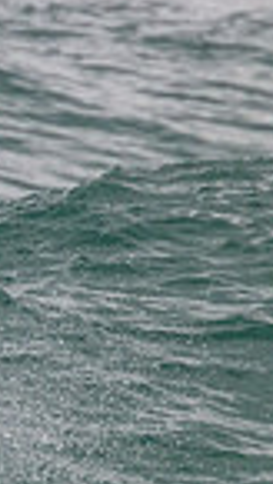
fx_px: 42834
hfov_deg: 0.4
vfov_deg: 0.6
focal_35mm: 3342
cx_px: -629
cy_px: 539
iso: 2500
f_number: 11
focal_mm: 800
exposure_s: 1/2000
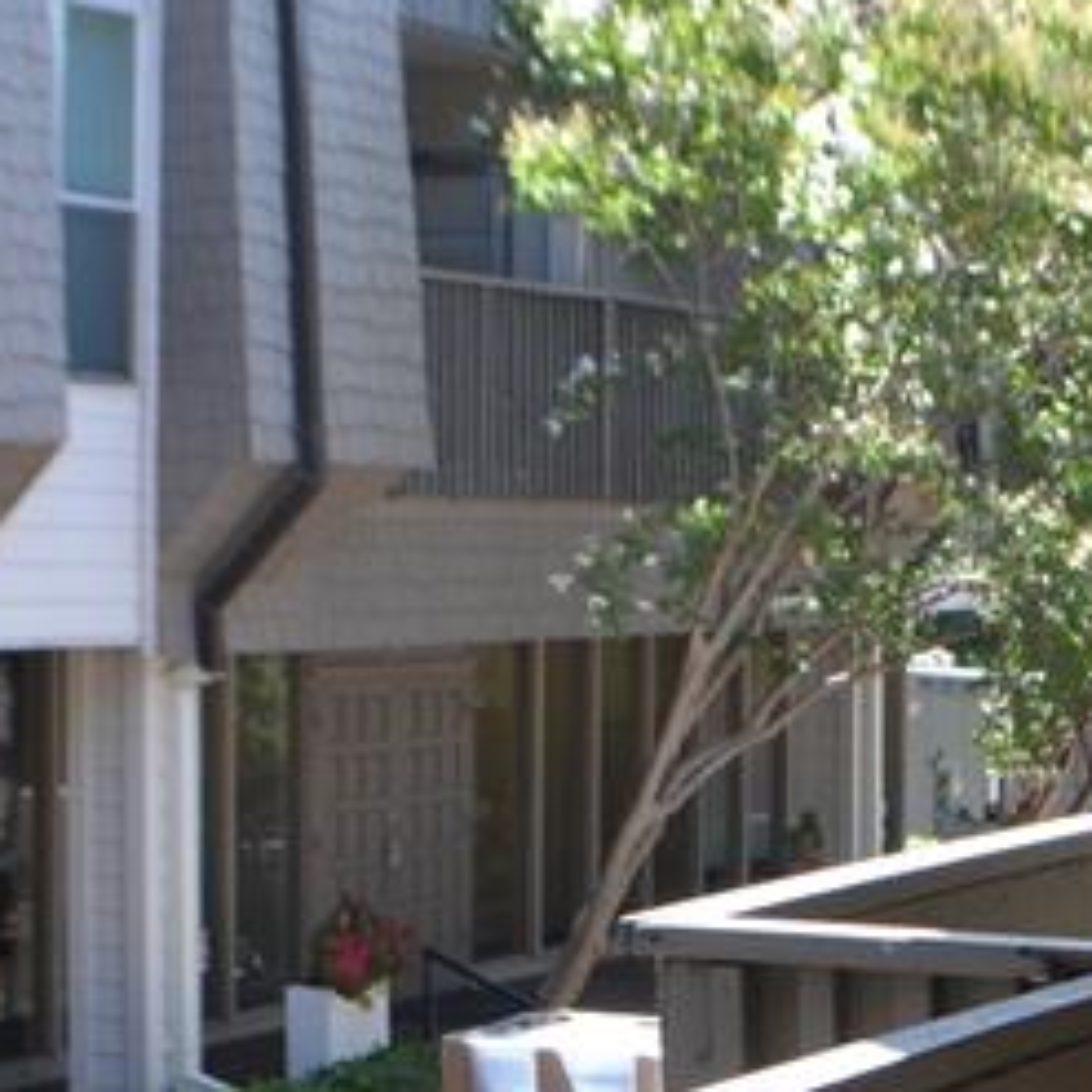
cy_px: 659
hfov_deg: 13.4
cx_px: 1220
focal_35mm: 127
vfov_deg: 13.7
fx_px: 4533
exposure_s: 1/125
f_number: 5.6
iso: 220
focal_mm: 24
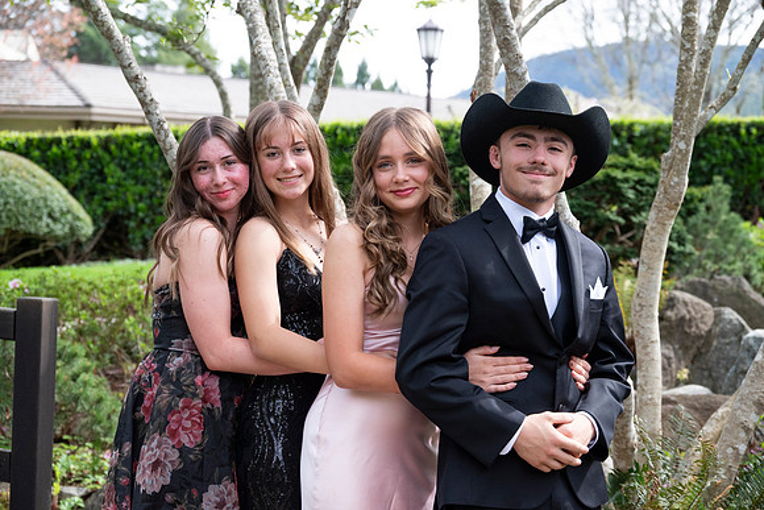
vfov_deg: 17.1
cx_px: 382
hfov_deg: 25.4
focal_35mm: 80
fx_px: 1698
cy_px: 255
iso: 1250
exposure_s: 1/1000
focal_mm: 80
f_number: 6.3
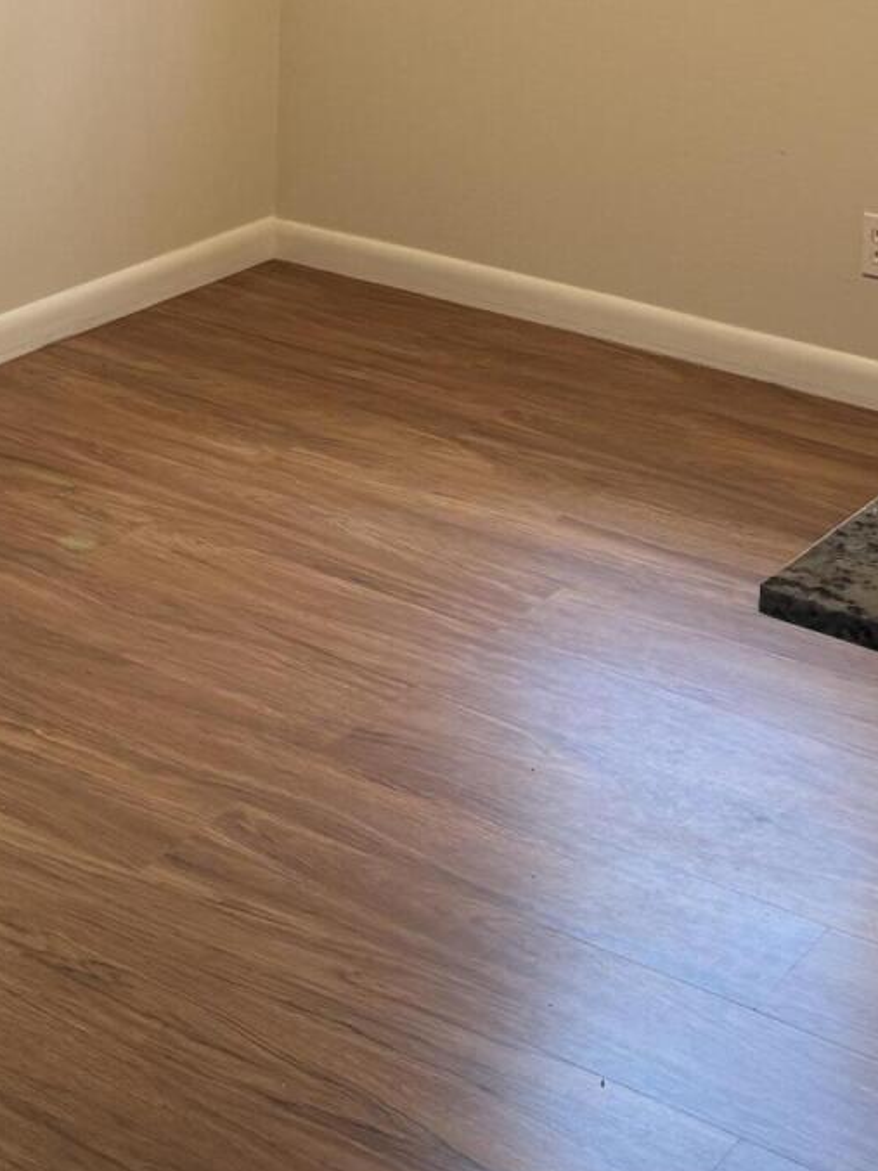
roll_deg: -2.7
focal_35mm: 71
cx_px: 293
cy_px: -102
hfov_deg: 20.6
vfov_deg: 25.5
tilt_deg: -10.2
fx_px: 2401
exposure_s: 1/60
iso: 200
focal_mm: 6.76
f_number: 1.78
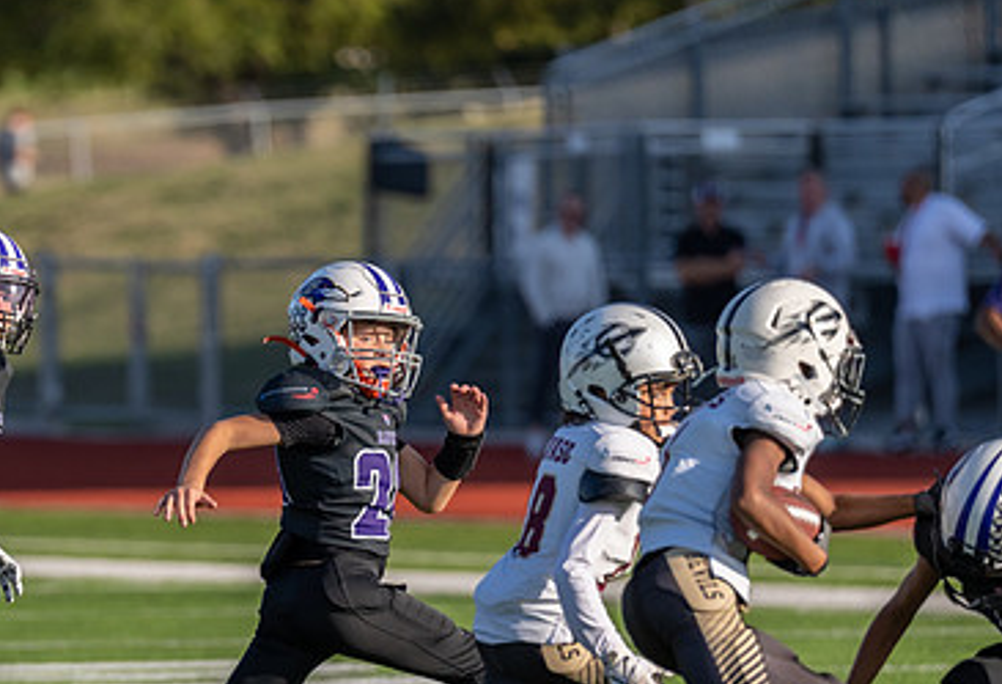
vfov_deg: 2.7
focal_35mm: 512
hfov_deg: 4.0
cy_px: 509
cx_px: 88
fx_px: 14352
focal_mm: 200
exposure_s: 1/3200
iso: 160
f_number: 2.8
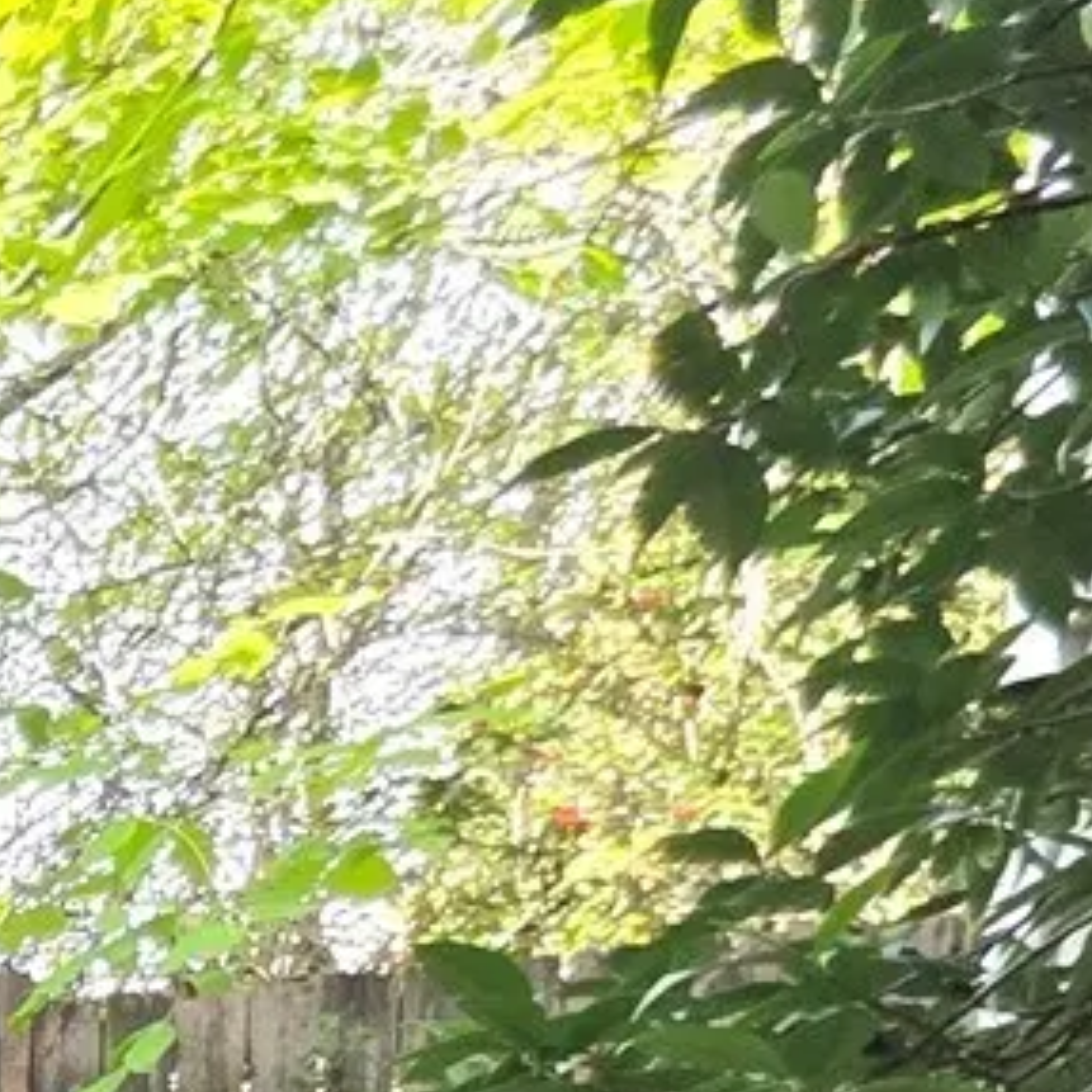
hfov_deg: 15.5
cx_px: -1476
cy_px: 1743
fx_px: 2284
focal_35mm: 64
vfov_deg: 21.4
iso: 64
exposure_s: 1/120
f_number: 1.9
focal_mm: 2.2
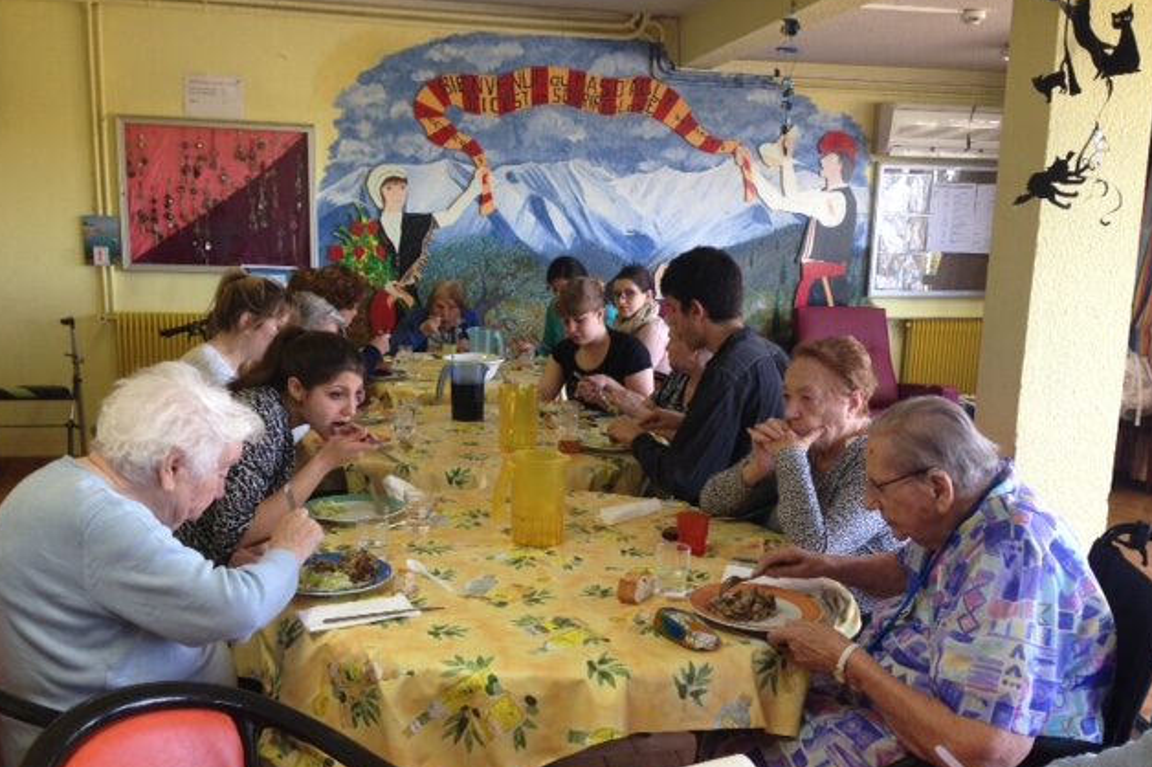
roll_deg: -0.9
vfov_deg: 37.8
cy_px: 413
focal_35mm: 35
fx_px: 1119
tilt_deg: -10.7
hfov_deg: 54.5
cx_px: 574
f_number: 2.4
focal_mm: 4.12
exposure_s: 1/30
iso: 50
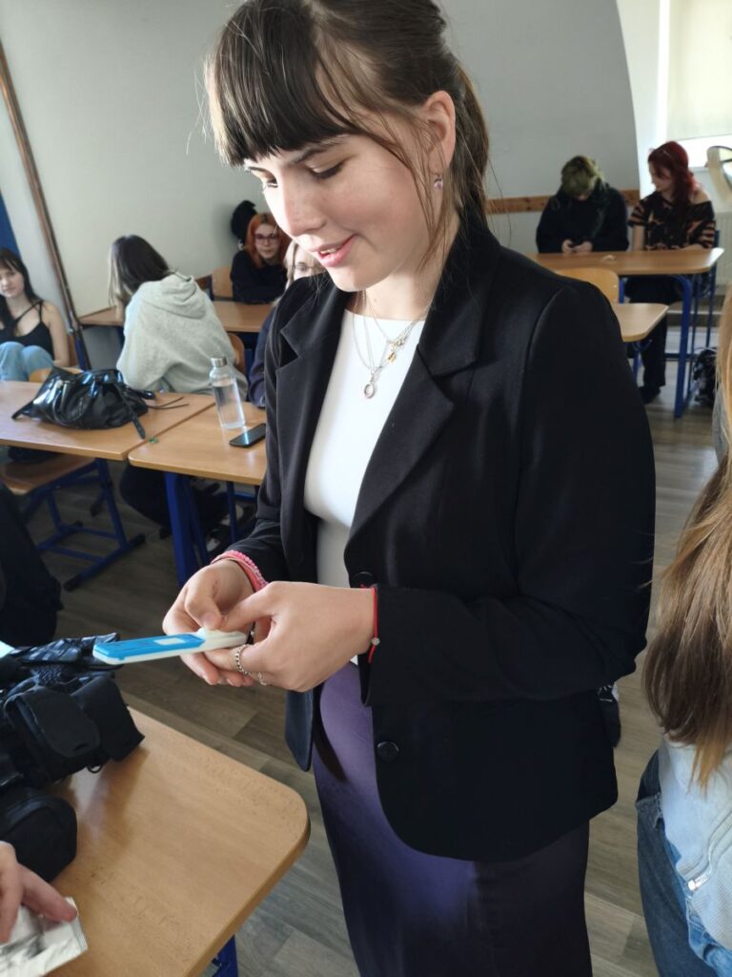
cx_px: 366
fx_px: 733
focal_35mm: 26
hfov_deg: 53.1
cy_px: 488
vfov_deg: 67.3
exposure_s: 1/50
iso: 320
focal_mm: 4.94
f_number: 1.5
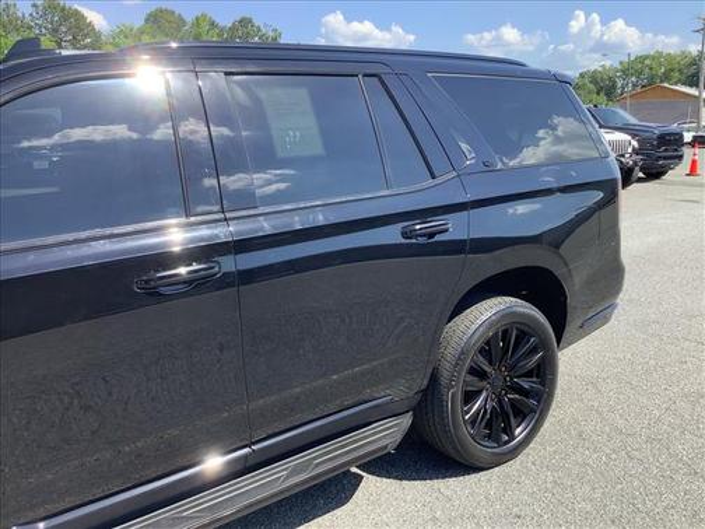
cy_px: 264
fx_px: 631
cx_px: 352
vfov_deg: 45.4
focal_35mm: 31
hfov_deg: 58.4
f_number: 2.4
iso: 25
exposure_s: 1/362
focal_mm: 3.3
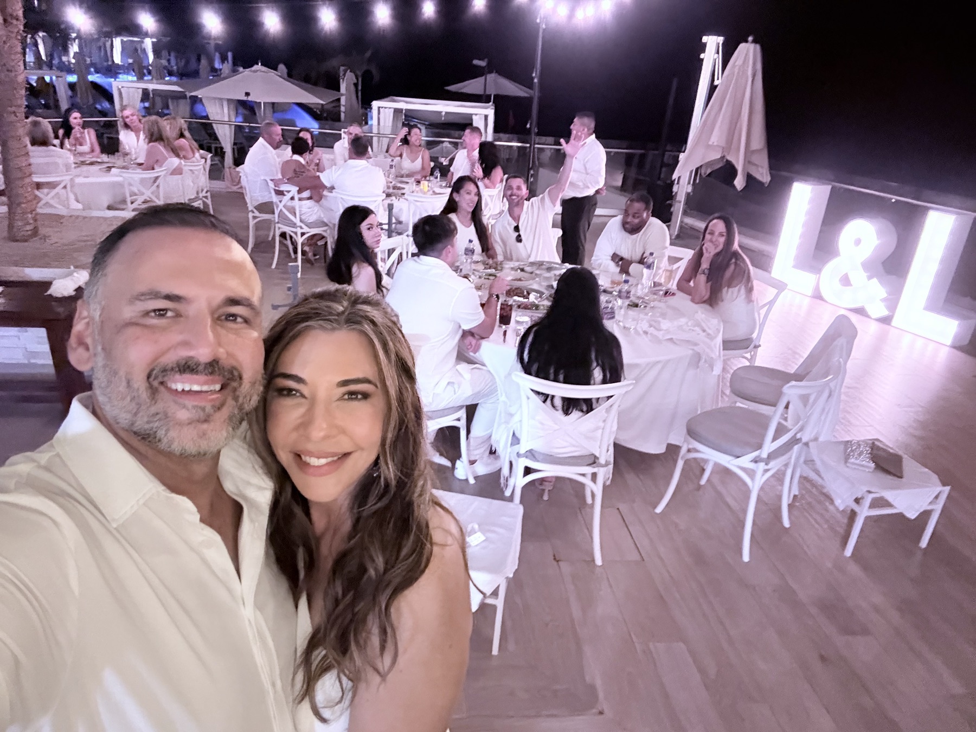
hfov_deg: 73.9
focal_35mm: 23
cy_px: 366
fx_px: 648
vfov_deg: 58.9
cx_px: 488
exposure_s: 1/15
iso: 800
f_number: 1.9
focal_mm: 2.69
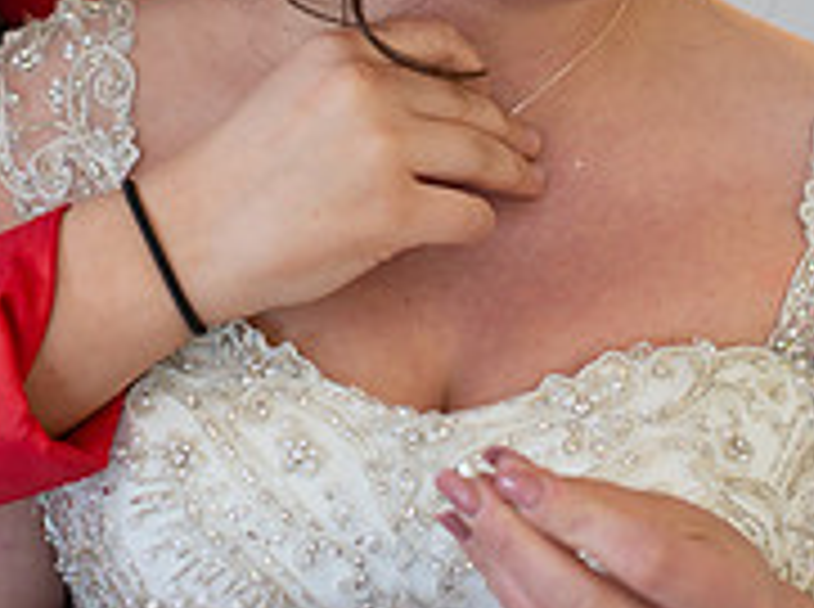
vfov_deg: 13.5
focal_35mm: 108
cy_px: 14
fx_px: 2535
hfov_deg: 18.2
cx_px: 400
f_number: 2.5
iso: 250
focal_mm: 35
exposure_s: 1/100
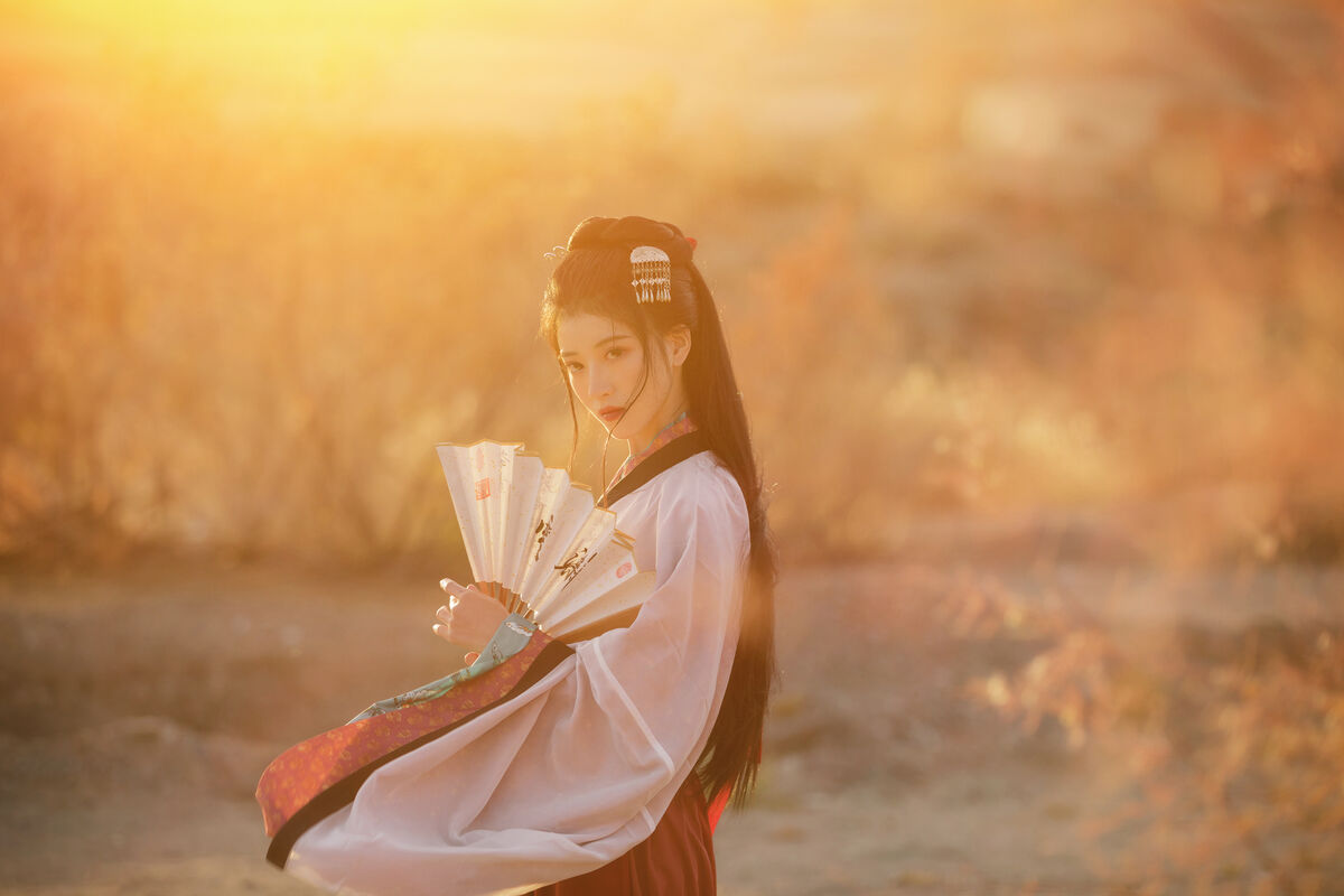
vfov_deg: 11.2
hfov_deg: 16.8
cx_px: 672
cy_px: 448
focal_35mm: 122
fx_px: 4554
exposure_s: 1/320
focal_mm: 123
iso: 200
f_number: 3.2
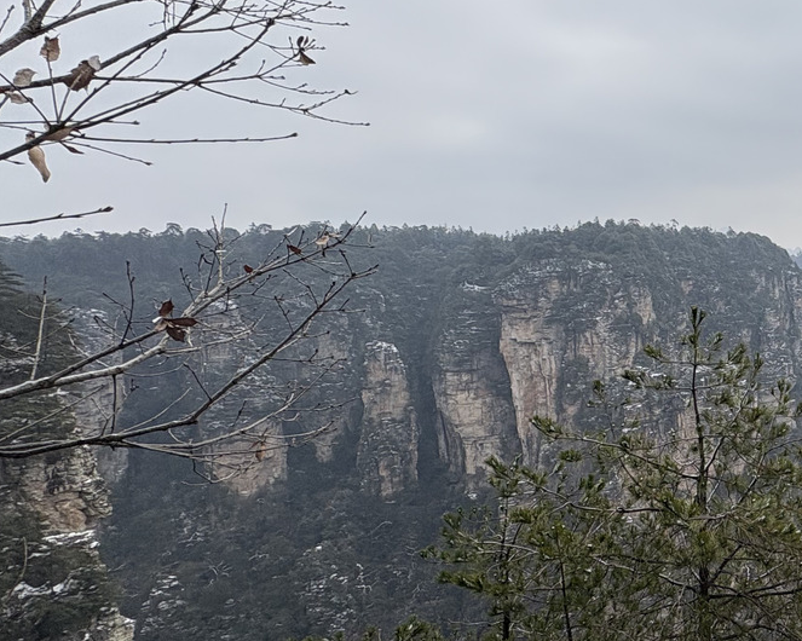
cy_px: 323
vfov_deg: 44.5
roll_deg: +0.1
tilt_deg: -4.0
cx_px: 885
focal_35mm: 33
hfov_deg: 42.4
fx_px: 783
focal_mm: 2.22
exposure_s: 1/1637
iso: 50
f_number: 2.2
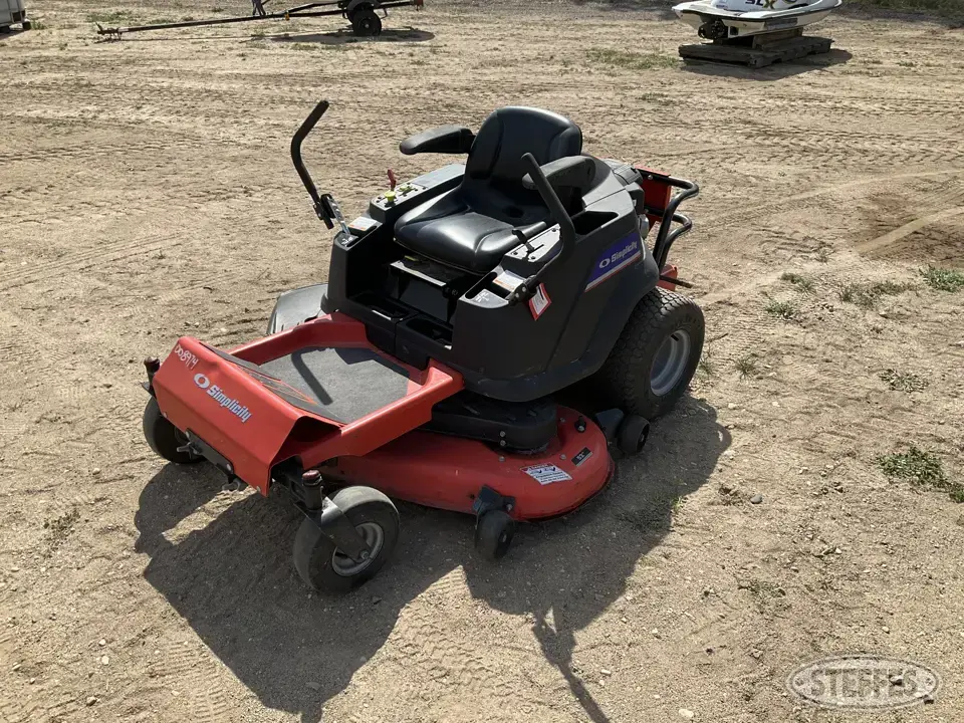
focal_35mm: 29
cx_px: 482
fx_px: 808
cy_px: 362
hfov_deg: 61.7
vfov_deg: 48.2
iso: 25
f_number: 1.8
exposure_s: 1/1675
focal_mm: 3
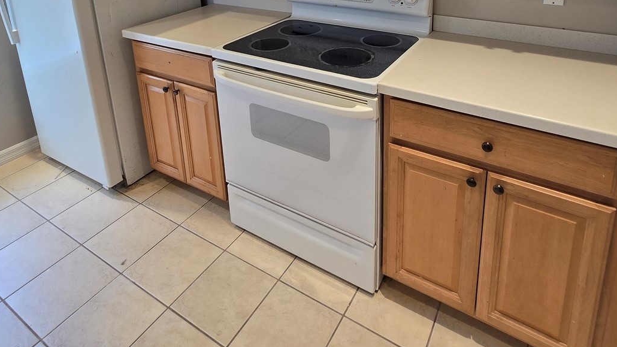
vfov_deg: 44.9
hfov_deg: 81.1
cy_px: 13
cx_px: 328
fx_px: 360
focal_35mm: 22
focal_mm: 2.2
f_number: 2.2
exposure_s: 1/60
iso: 100
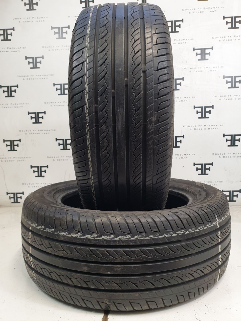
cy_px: 160
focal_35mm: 26
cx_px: 120
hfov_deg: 53.1
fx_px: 241
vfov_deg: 67.3
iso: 160
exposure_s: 1/50
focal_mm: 4.3
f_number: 2.4
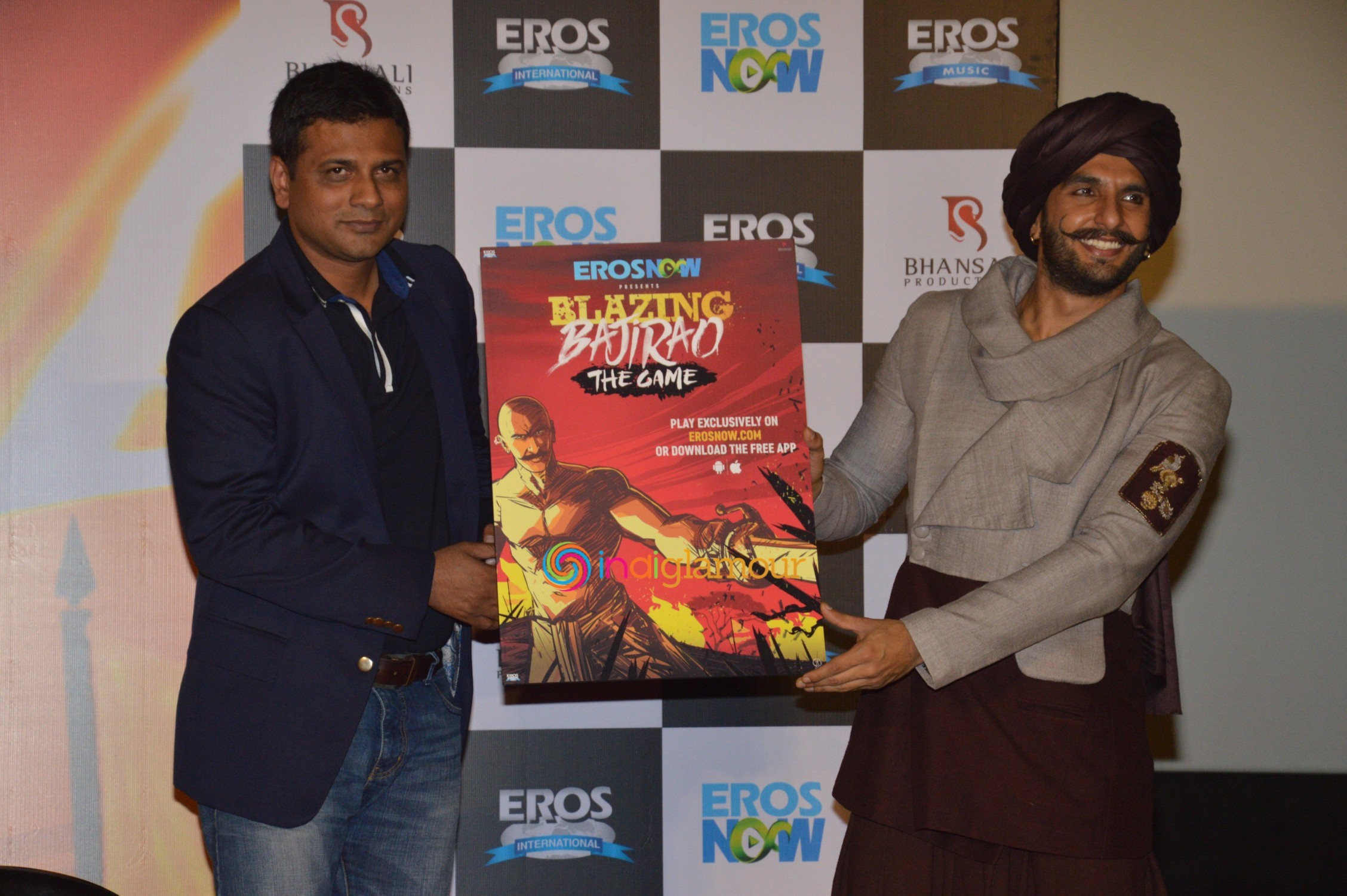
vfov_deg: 11.4
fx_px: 4486
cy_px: 448
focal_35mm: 120
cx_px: 674
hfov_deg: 17.1
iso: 800
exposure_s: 1/125
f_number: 6.3
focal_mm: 80
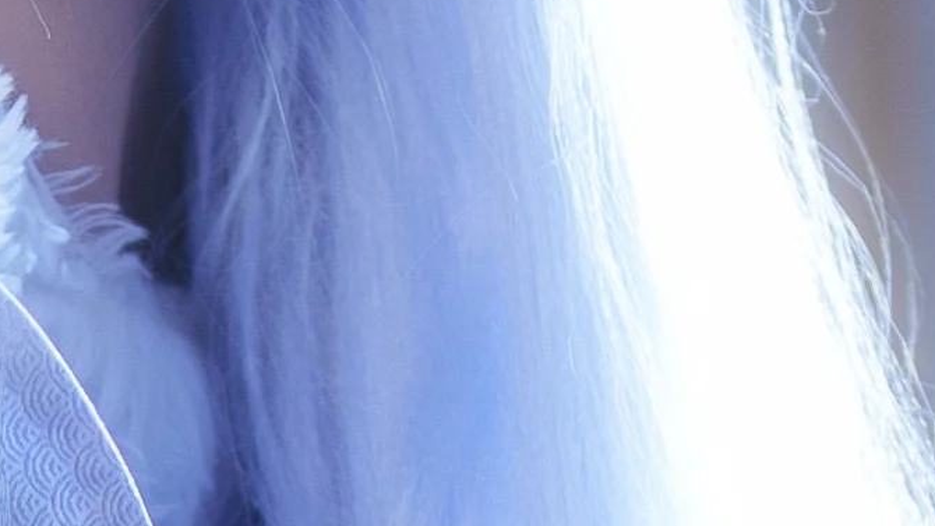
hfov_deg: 3.9
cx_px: 106
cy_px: 1988
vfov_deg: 2.2
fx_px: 13587
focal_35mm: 548
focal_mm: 50
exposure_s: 1/320
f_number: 1.4
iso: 200
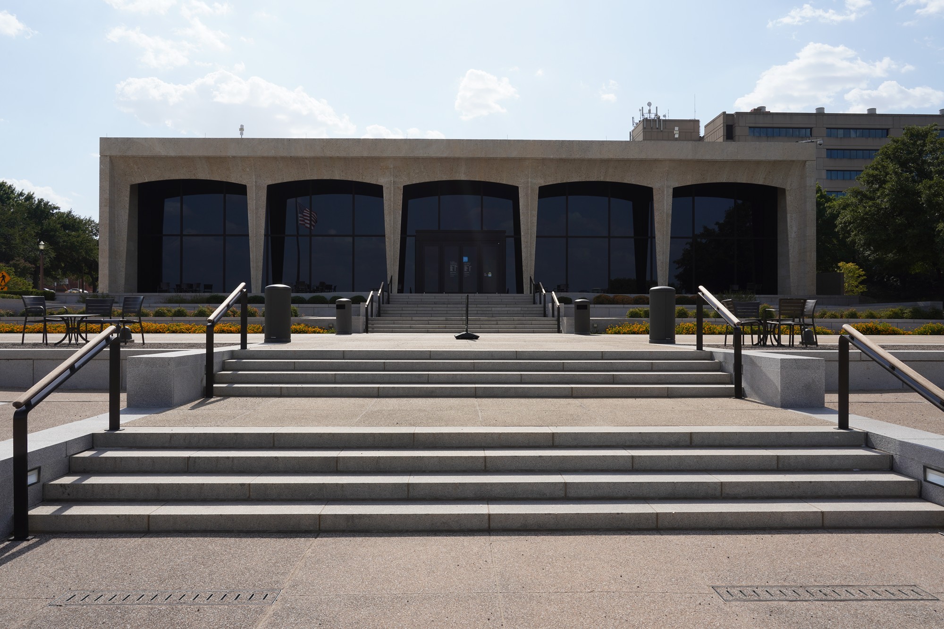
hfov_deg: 65.5
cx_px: 472
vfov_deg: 46.4
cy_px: 314
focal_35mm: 28
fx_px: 734
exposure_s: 1/100
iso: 100
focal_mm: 28
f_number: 18
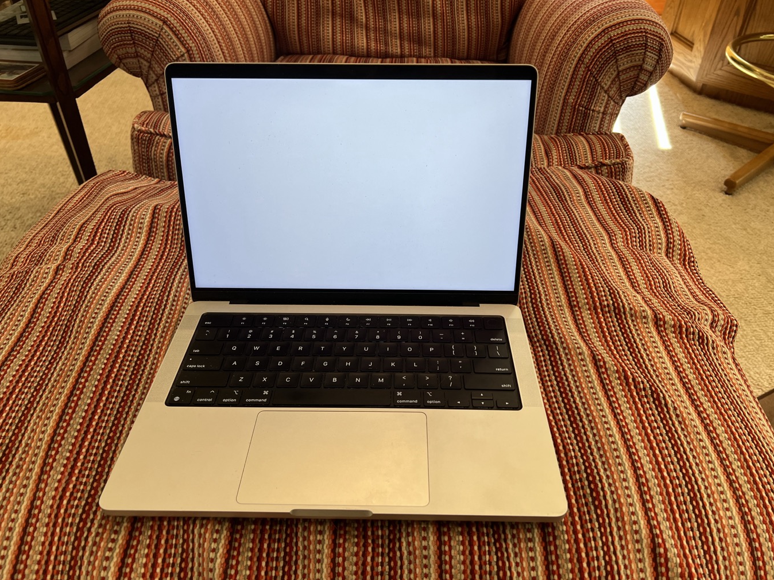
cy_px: 281
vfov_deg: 51.3
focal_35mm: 27
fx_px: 604
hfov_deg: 65.3
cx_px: 390
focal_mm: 5.7
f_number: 1.5
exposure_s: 1/120
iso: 100
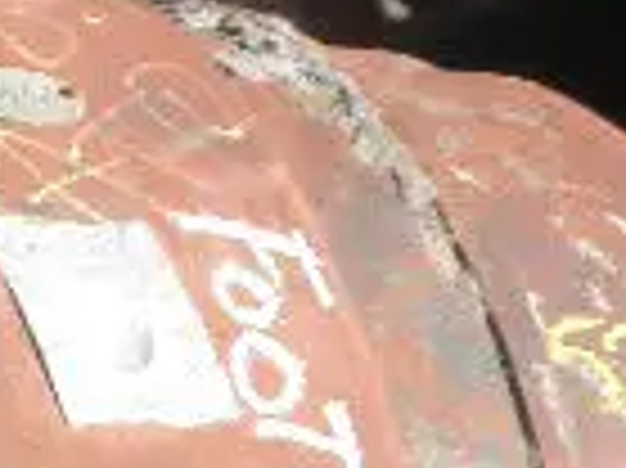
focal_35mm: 161
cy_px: 792
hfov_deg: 11.5
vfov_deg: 8.9
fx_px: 2909
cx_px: -464
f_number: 9.1
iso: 64
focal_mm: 6.1
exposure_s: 1/60
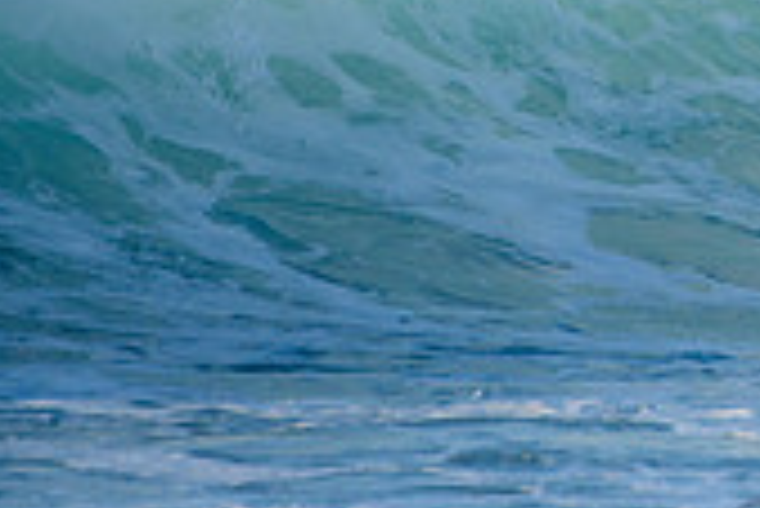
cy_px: -205
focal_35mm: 1712
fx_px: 36172
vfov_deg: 0.8
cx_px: 1070
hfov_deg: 1.2
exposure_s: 1/2000
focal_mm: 500
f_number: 5.6
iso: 500
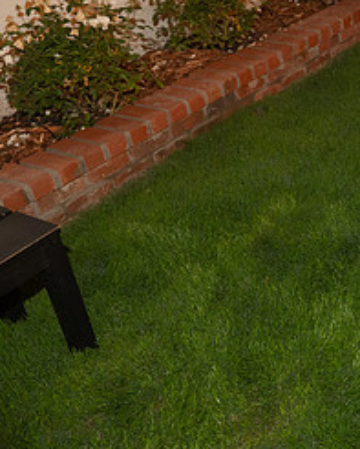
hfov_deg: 25.6
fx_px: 705
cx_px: 435
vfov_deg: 35.2
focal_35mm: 53
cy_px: 177
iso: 3200
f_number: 3.5
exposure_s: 1/80
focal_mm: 24
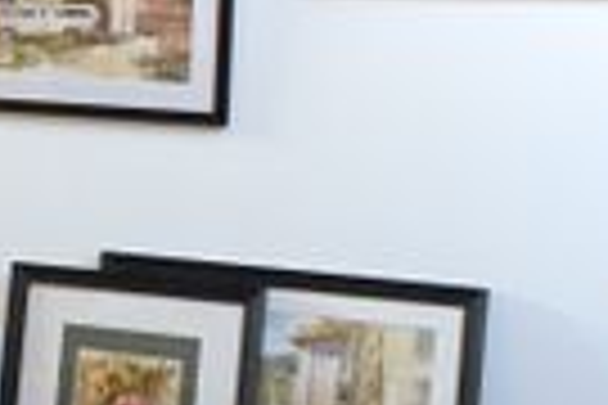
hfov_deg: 16.9
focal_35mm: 107
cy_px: 171
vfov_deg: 12.8
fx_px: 1807
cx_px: -356
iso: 640
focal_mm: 8.8
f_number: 5.6
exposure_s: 1/13
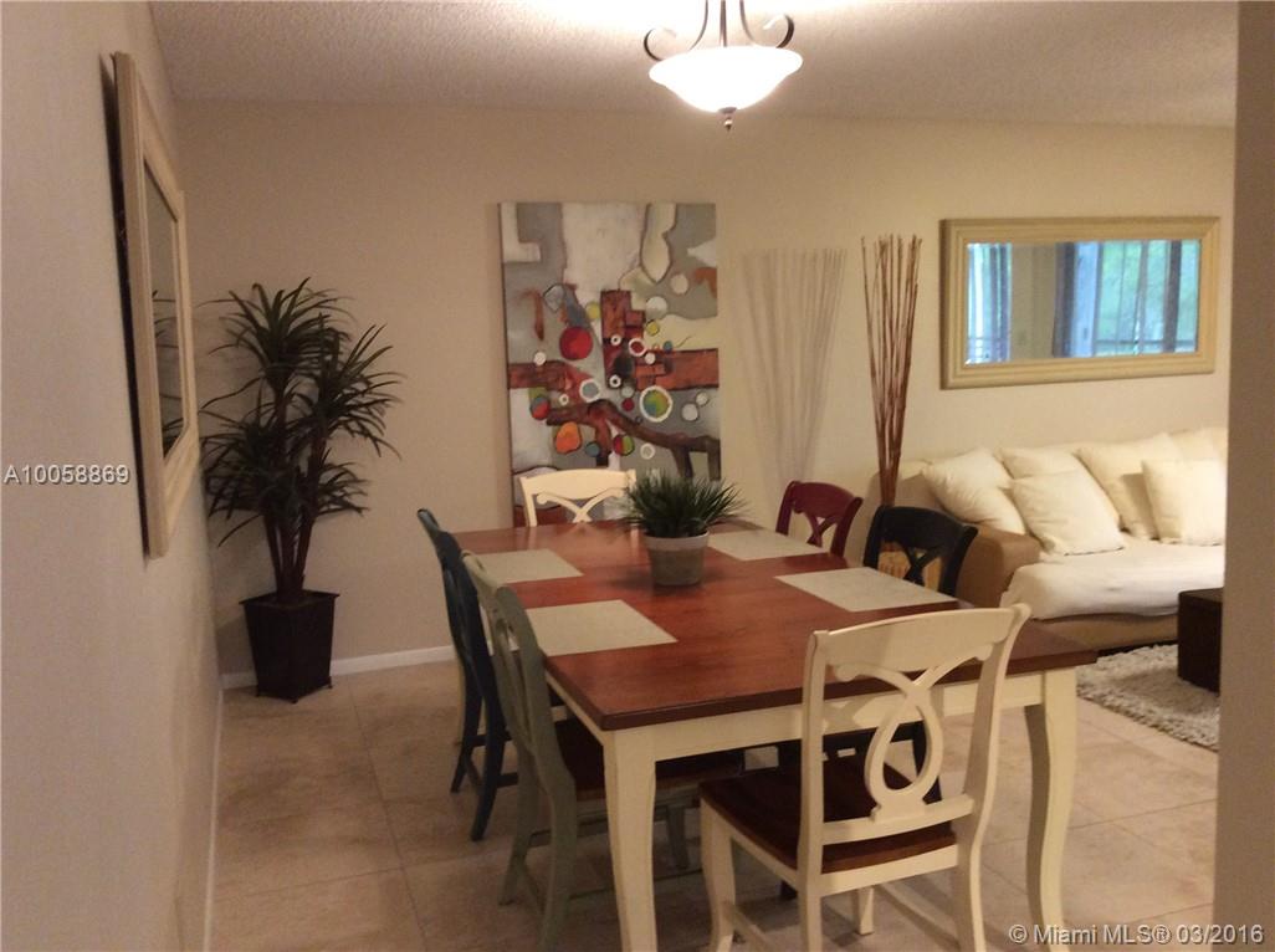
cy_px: 476
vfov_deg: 44.0
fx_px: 1177
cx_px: 638
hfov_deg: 56.9
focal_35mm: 32
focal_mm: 3.3
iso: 200
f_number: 2.4
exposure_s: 1/24
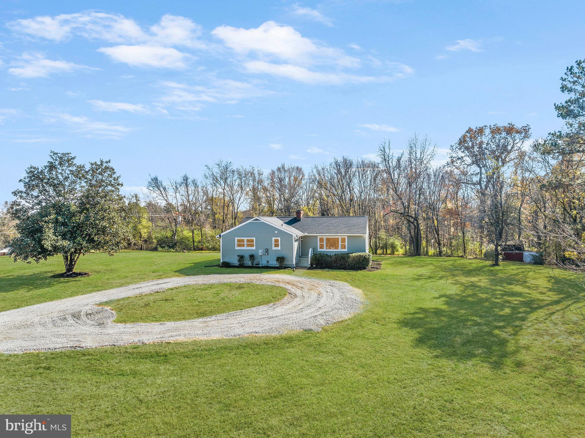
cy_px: 219
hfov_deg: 71.6
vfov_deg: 56.8
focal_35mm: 24
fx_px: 405
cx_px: 292
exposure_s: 1/160
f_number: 8
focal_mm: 12.29
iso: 100
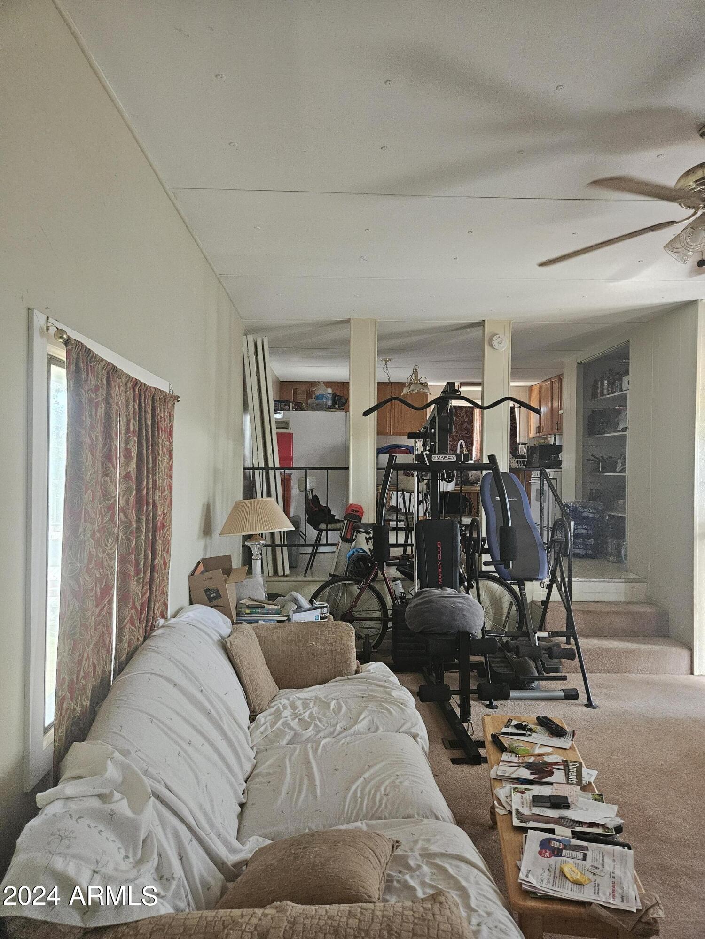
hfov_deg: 58.9
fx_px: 625
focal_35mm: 23
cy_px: 470
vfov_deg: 73.9
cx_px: 352
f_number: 1.8
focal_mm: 5.4
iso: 800
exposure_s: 1/240
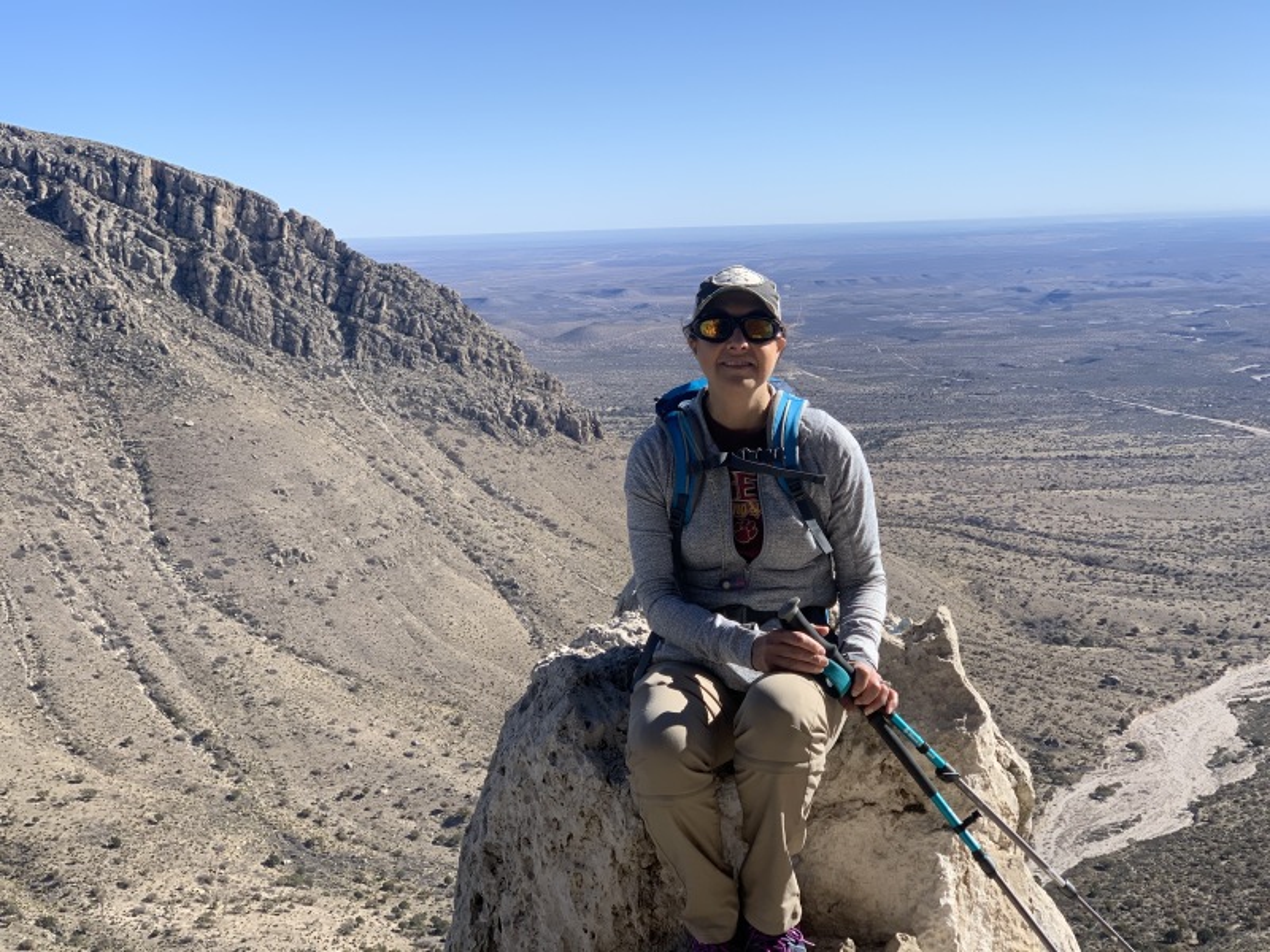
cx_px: 635
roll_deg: +3.2
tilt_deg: -7.6
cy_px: 476
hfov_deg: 36.8
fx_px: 1908
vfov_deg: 28.0
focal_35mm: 52
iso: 16
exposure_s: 1/826
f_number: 2.4
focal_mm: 6
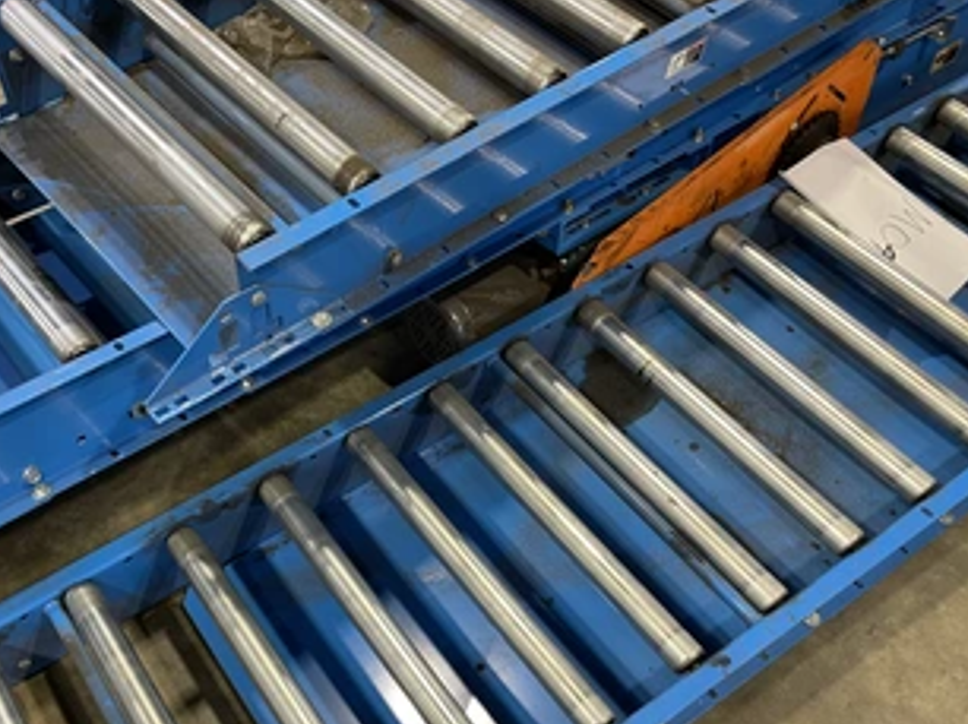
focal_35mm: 34
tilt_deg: -54.4
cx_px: 364
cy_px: 446
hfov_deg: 53.4
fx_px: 950
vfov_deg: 41.5
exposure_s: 1/60
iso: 160
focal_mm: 4.2
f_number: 1.6
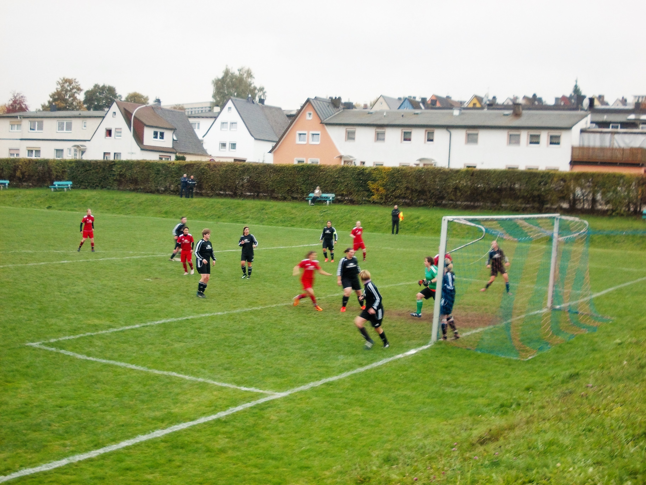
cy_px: 242
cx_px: 323
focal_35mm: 51
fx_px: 952
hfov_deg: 37.5
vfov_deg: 28.6
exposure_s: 1/30
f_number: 3.6
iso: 100
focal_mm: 7.2
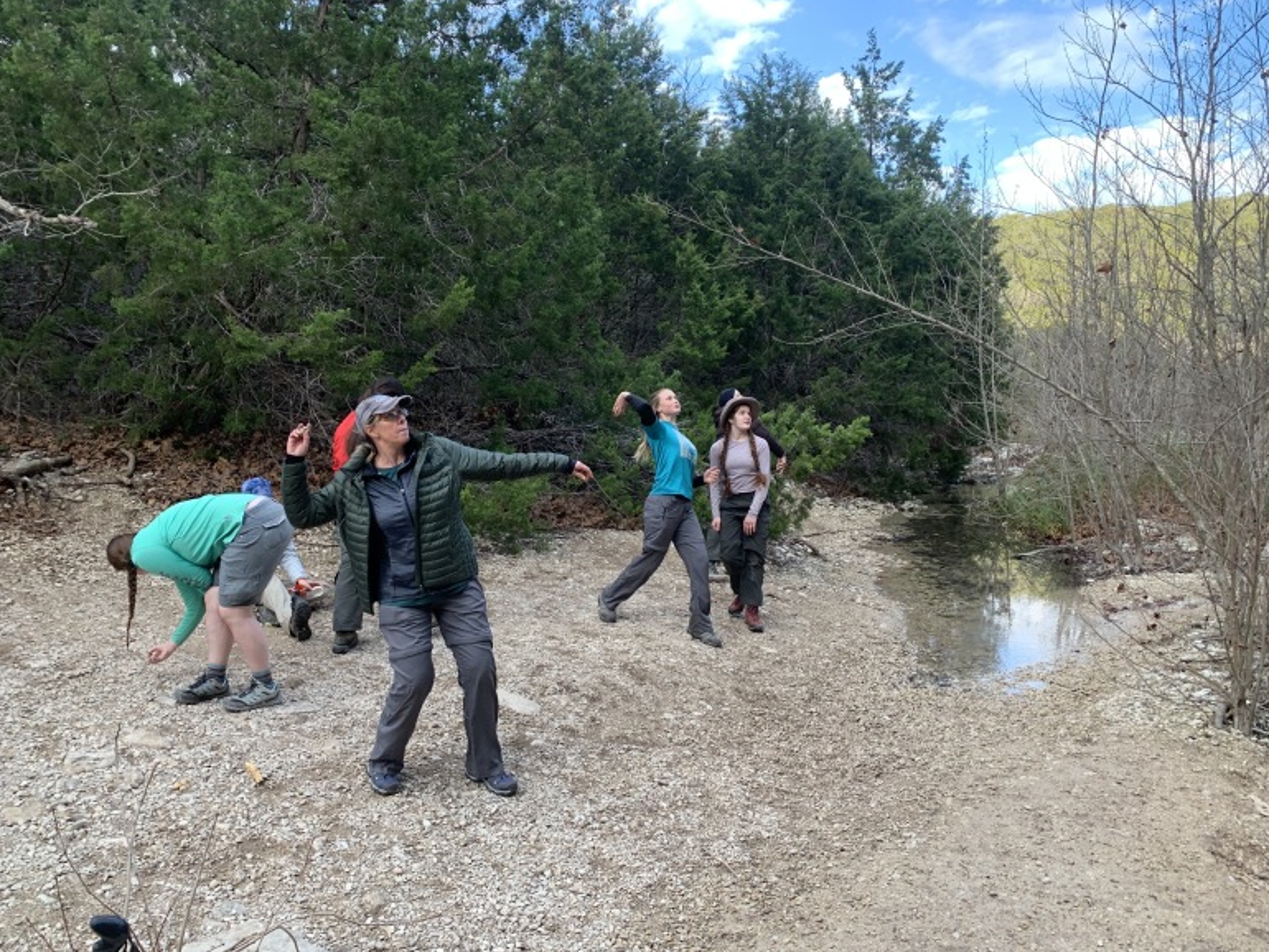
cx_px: 630
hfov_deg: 65.3
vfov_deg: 51.4
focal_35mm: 27
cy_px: 460
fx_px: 990
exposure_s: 1/158
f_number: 1.8
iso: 25
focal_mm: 4.25
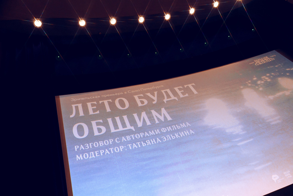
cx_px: 146
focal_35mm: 28
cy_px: 98
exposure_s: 1/125
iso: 1000
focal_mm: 28
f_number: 2.8
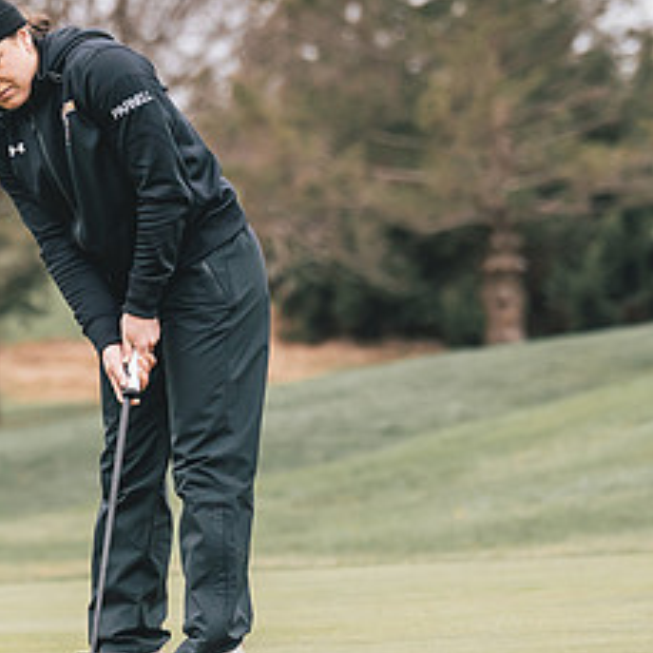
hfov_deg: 5.2
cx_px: 160
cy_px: 295
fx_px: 7150
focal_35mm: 335
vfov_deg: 5.2
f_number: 2.8
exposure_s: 1/2500
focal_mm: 100
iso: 800
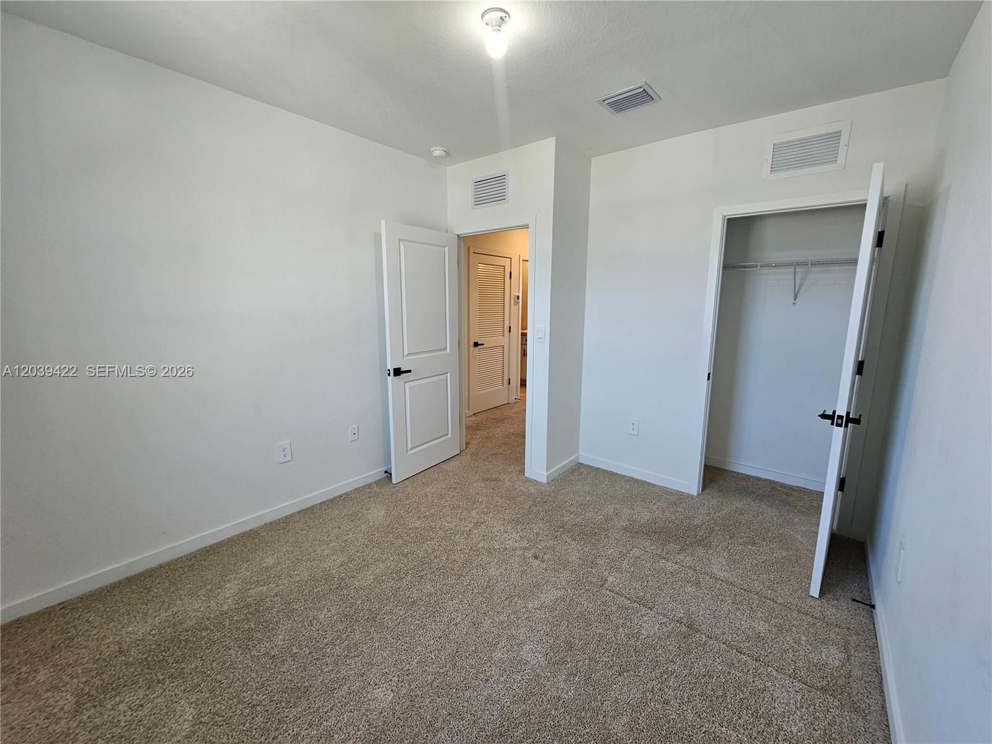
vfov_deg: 89.9
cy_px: 372
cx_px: 496
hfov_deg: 106.2
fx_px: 373
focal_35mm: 13
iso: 125
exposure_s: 1/60
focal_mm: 2.2
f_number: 2.2
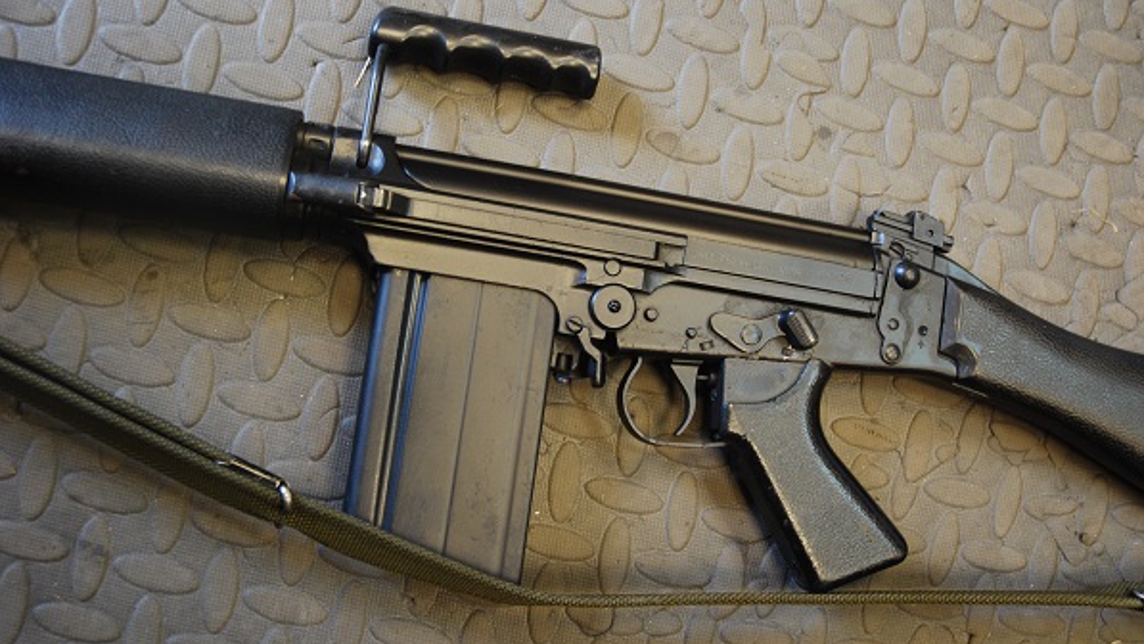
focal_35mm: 40
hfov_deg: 51.0
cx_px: 573
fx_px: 1199
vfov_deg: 30.0
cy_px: 342
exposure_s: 1/30
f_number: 3.8
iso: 640
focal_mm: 25
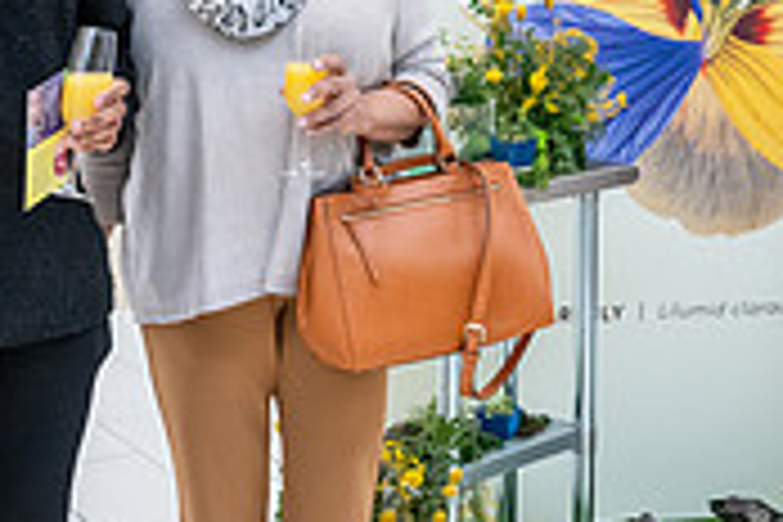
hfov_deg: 25.4
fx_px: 1740
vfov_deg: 17.0
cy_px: 164
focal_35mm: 80
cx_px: 423
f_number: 4
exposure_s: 1/400
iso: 3200
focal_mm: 24
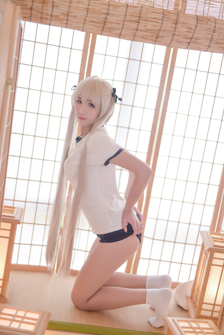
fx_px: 466
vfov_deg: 39.6
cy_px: 168
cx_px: 112
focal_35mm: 50
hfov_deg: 27.0
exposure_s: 1/200
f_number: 1.4
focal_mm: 50
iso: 200
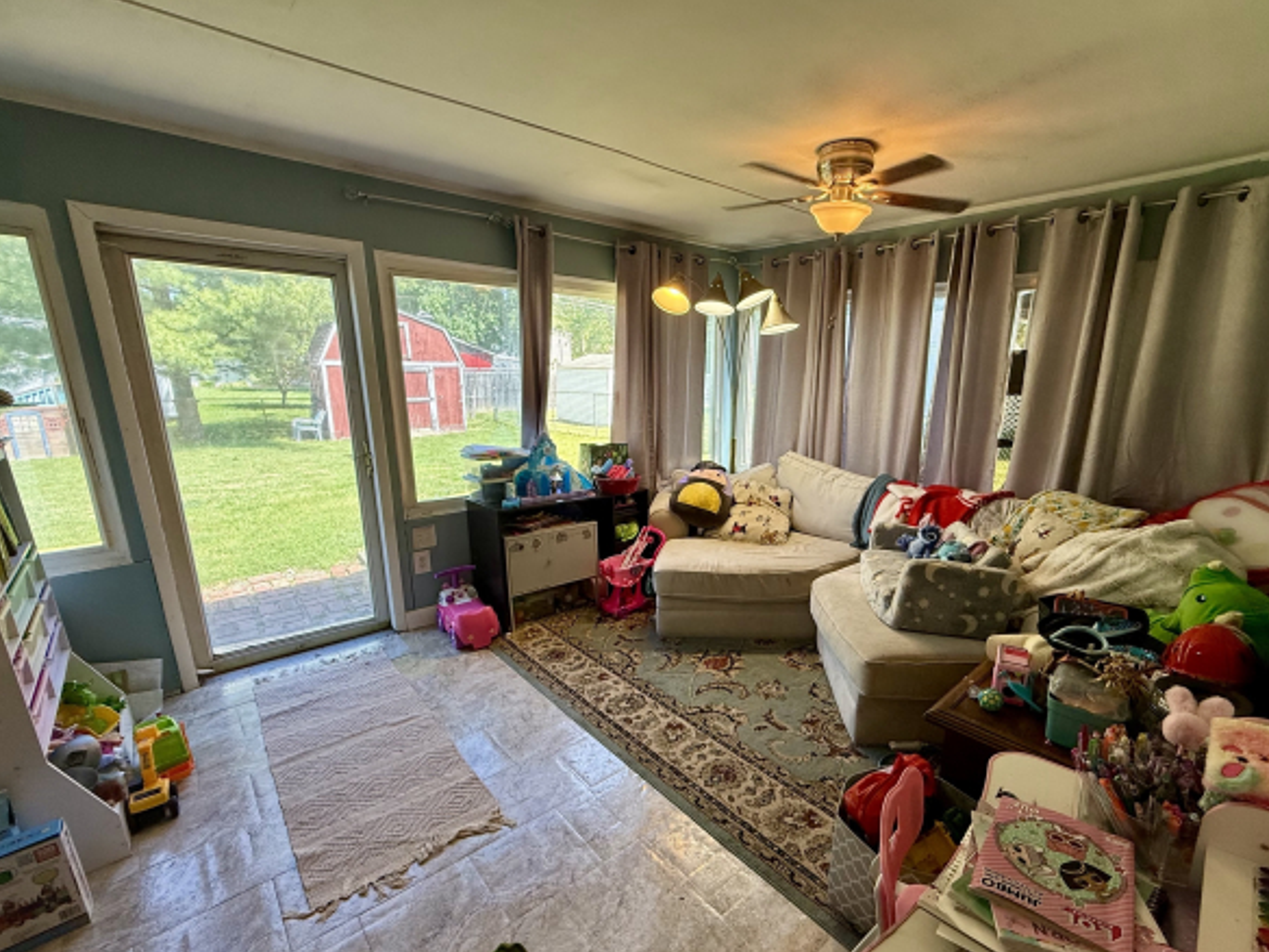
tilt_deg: -14.1
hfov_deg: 94.2
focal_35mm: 16
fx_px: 587
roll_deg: -1.1
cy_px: 515
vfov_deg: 78.0
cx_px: 692
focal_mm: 2.22
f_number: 2.2
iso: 160
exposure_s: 1/120
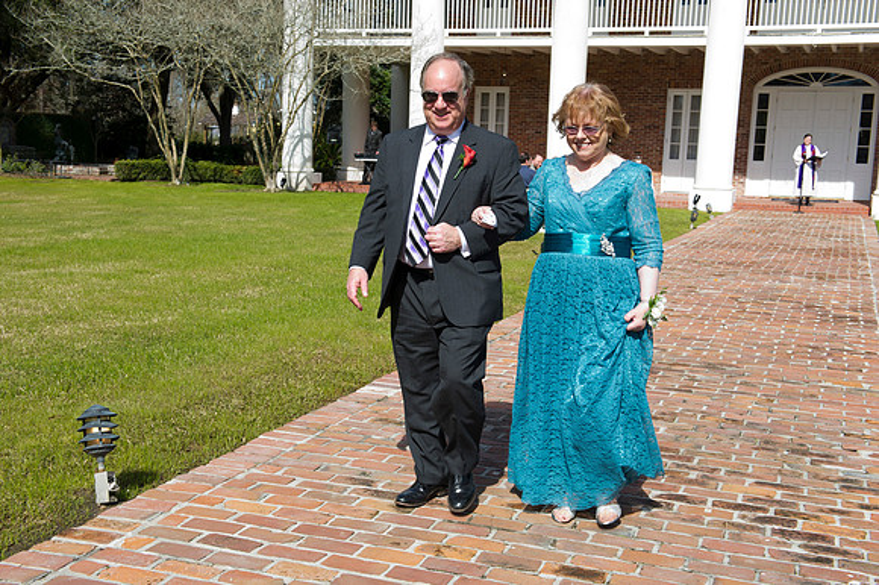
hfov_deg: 43.6
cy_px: 292
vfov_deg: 29.8
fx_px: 1098
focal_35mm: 45
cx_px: 440
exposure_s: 1/125
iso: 100
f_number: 10
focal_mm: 45
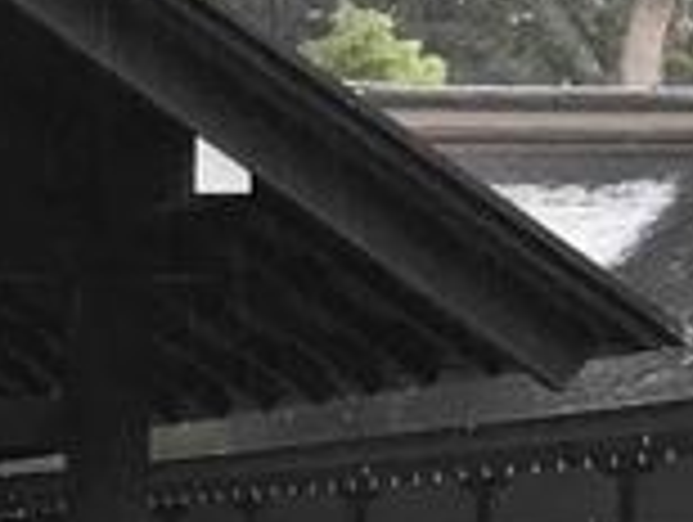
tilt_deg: -2.6
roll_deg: +1.3
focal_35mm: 218
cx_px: -1467
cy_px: 842
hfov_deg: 7.7
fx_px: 4371
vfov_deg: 6.7
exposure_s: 1/60
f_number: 1.8
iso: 25
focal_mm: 3.99
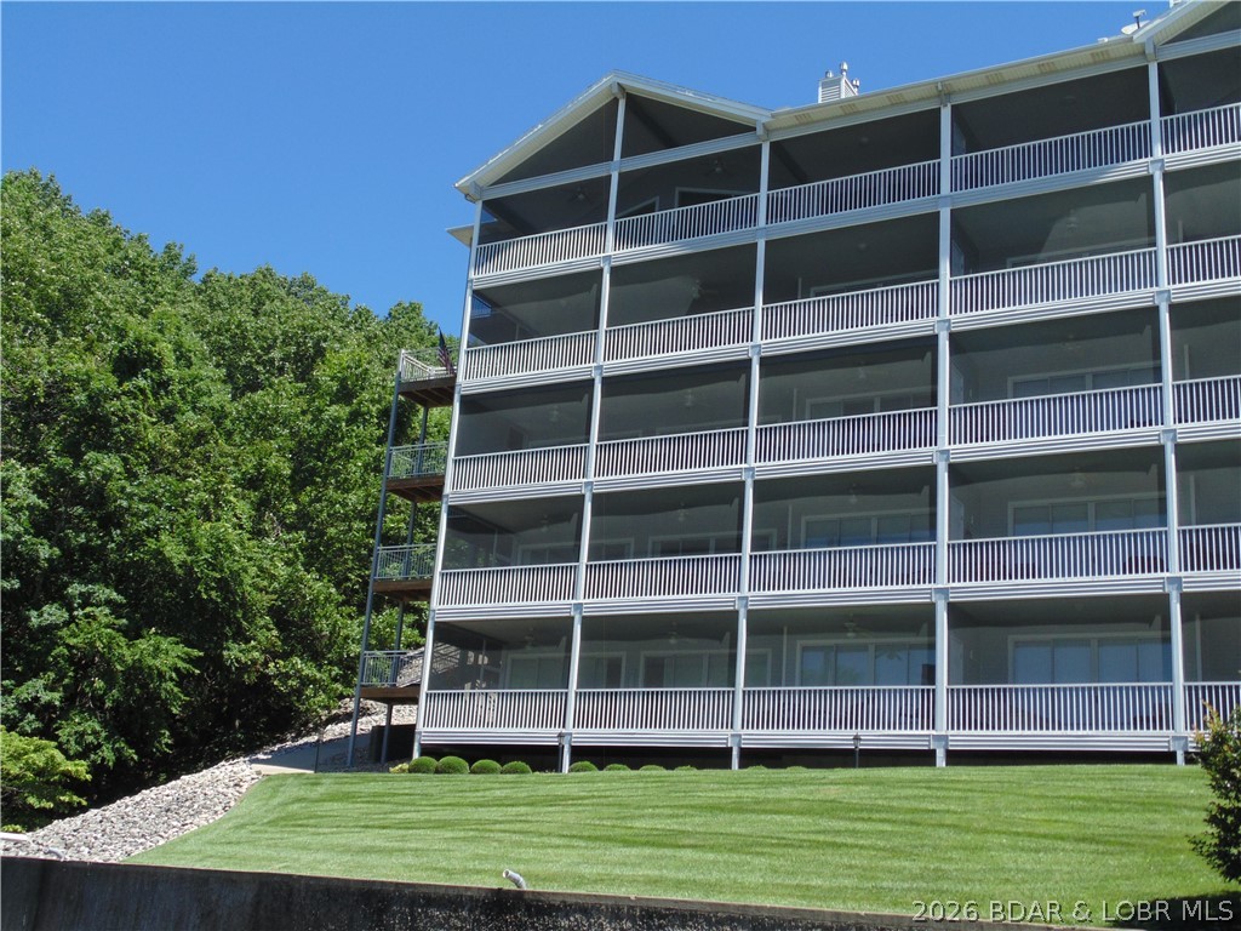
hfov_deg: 45.8
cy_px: 466
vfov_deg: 35.1
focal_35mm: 41
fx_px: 1470
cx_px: 620
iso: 80
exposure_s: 1/500
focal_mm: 7.4
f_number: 3.6
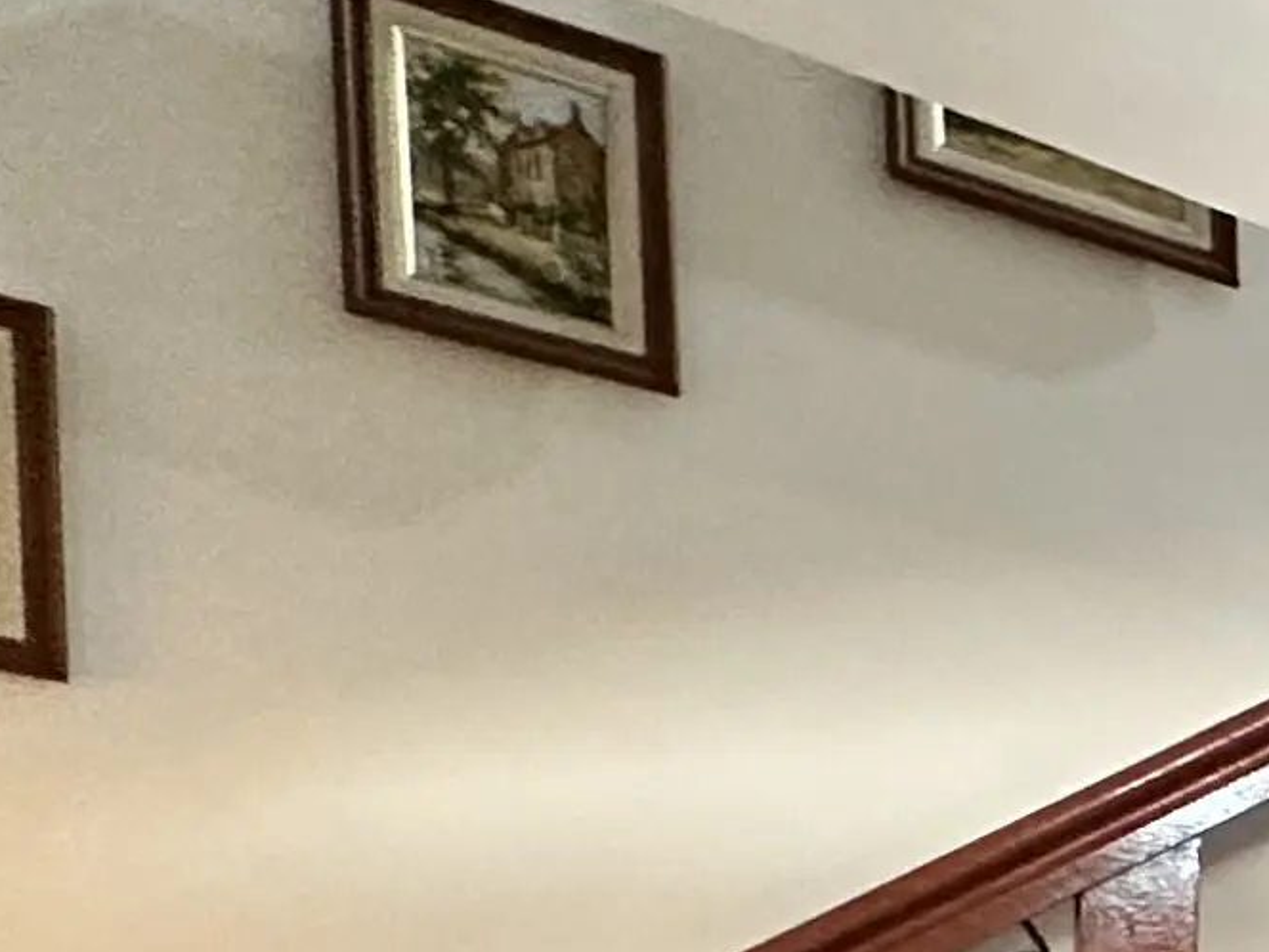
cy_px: 1952
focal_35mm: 85
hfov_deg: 15.8
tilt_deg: -3.0
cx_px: 2804
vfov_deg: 14.3
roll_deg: -0.4
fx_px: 3116
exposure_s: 1/60
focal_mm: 2.22
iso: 400
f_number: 2.2
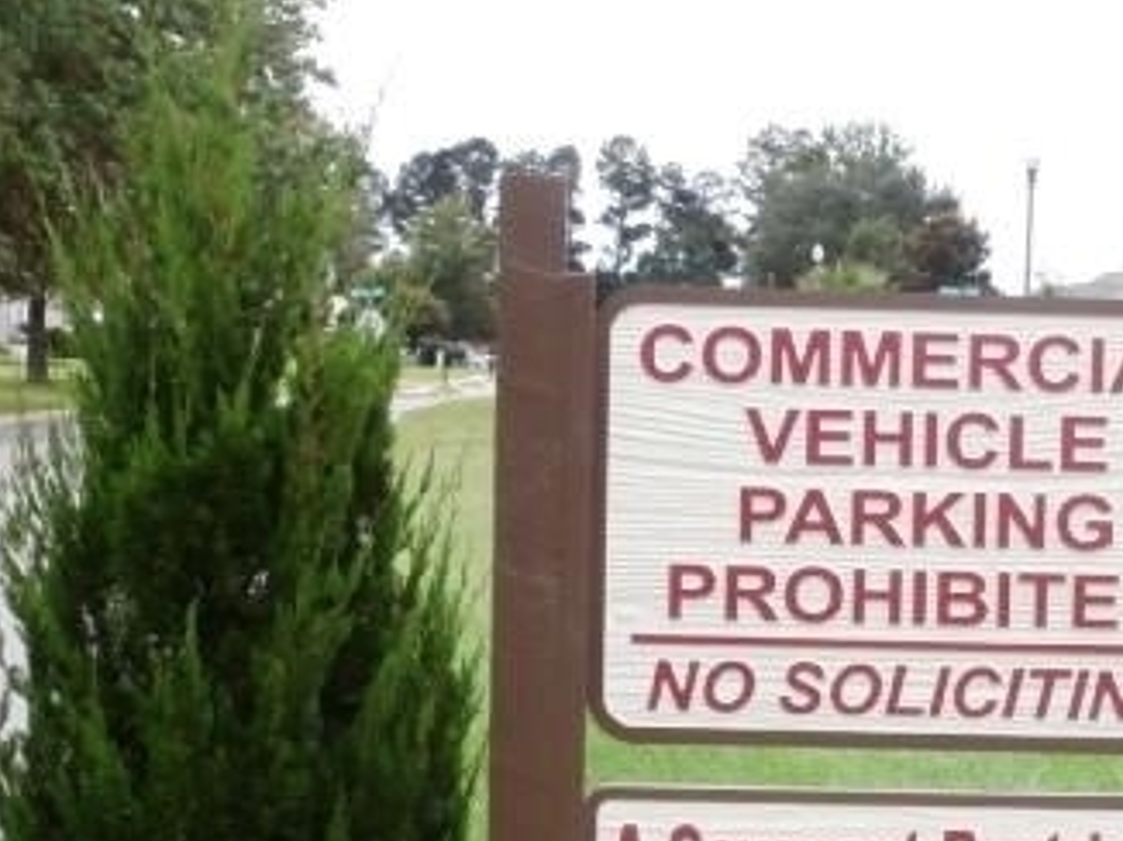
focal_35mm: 112
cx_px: 875
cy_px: 796
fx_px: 3631
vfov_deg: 13.1
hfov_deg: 17.5
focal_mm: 10.11
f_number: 4.5
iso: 100
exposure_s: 1/160
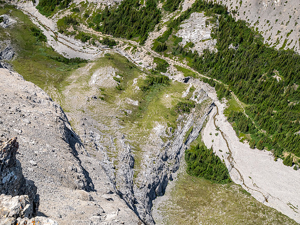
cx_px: 150
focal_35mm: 64
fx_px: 555
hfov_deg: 30.3
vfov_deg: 22.9
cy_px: 112
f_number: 8
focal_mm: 32
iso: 200
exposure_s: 1/200
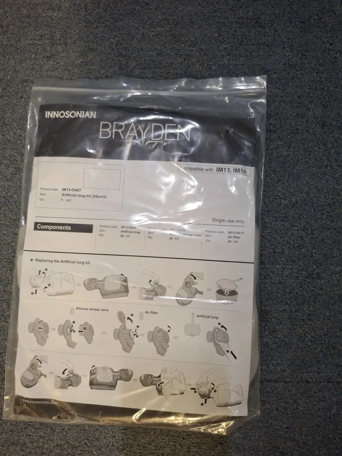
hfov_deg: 54.9
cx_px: 171
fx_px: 329
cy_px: 228
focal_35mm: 25
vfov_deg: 69.4
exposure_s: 1/33
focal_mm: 4.69
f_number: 1.8
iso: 250
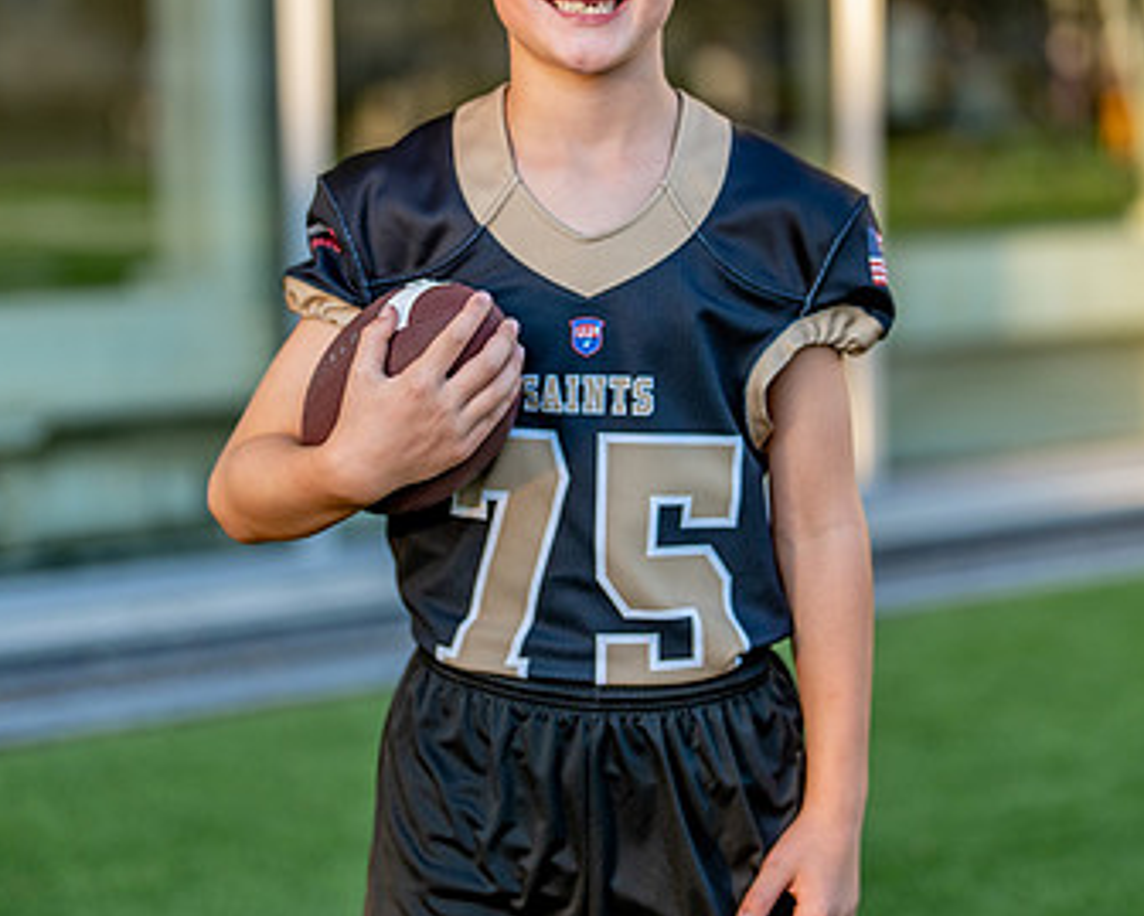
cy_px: 255
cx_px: 597
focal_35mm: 95
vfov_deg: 16.1
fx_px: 3217
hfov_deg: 20.2
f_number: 1.2
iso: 200
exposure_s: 1/1600
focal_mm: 50
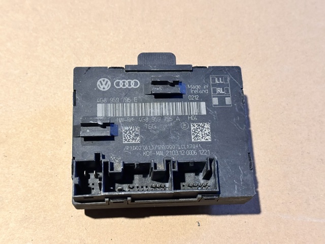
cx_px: 162
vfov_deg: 30.2
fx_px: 450
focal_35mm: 48
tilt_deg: -69.6
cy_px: 122
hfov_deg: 39.7
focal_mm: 6.86
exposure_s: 1/30
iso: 640
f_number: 1.78
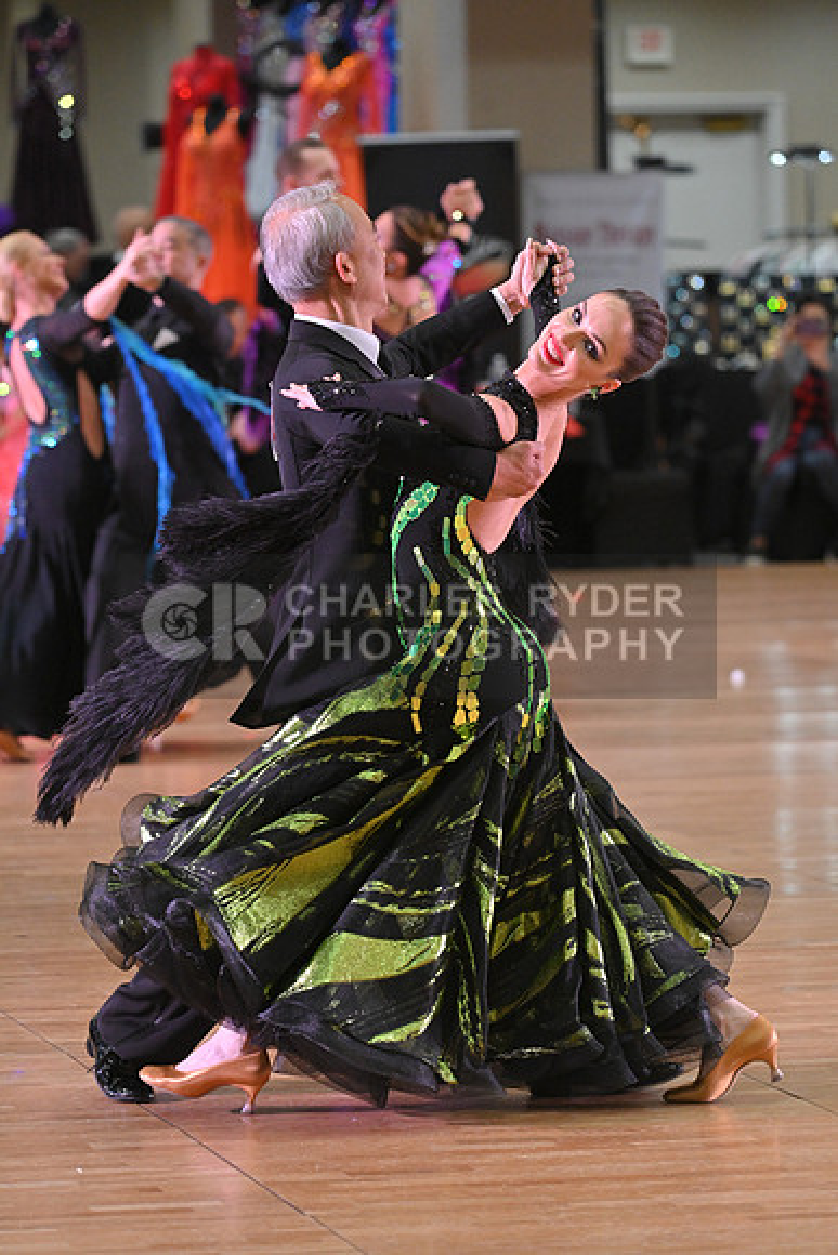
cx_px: 419
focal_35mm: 185
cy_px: 628
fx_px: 6455
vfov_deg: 11.1
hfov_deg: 7.4
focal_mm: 185
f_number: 5
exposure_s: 1/400
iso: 3200
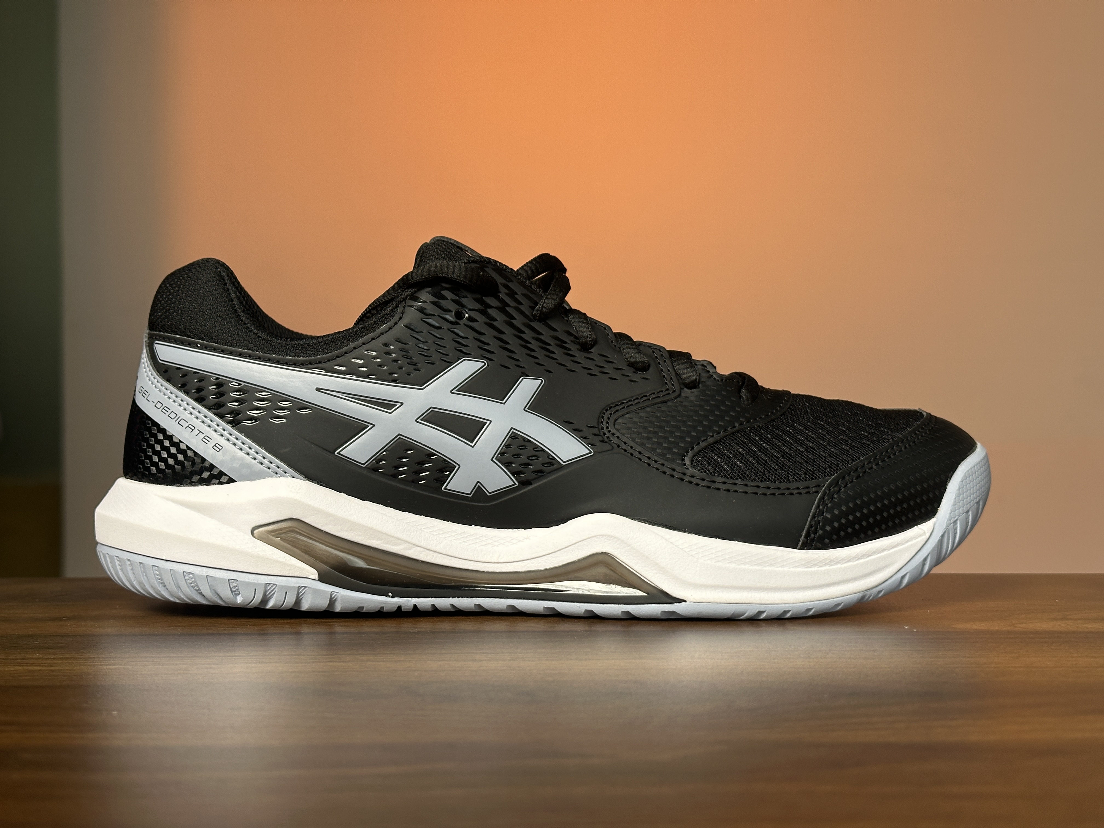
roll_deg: +0.3
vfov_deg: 30.3
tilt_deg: -1.9
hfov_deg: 39.7
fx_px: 1531
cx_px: 552
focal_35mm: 48
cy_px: 414
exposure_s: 1/114
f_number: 1.78
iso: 80
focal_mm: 6.86
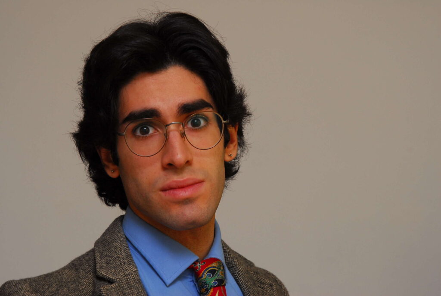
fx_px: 1436
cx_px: 220
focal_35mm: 117
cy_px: 148
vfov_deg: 11.8
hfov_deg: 17.5
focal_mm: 78
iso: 400
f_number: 5.6
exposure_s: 1/50
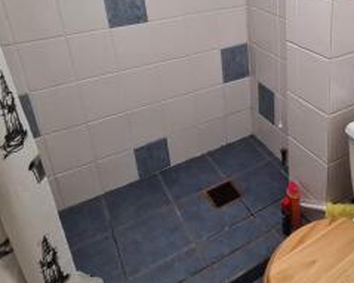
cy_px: 44
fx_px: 325
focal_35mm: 31
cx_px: 285
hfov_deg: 53.3
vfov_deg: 44.0
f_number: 2.2
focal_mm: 2.2
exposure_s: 1/50
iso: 200
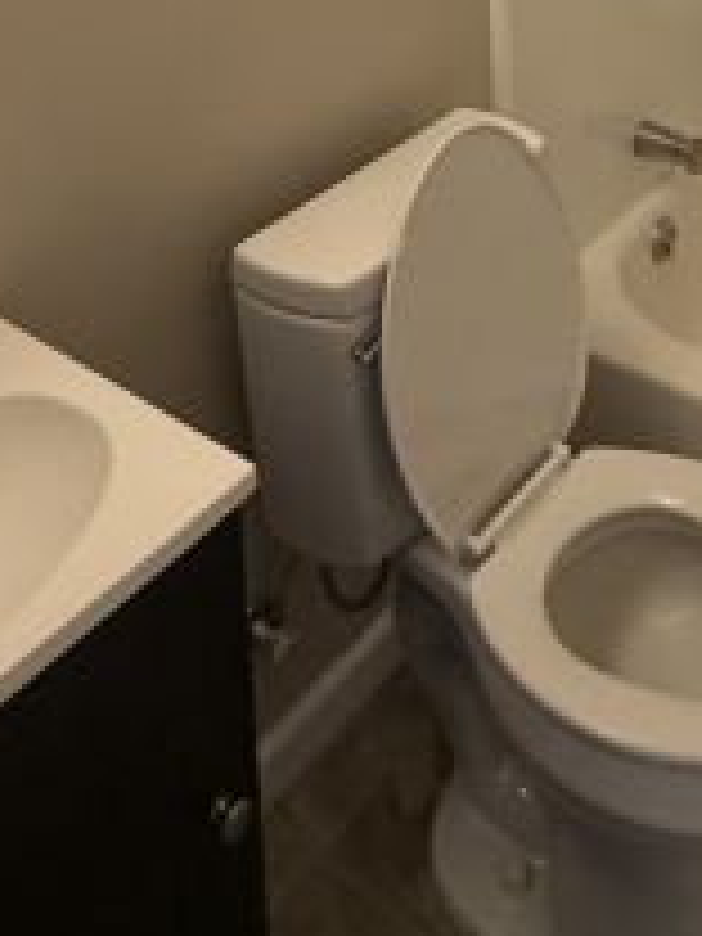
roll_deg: +2.0
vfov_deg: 30.8
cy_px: -340
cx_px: 644
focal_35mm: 45
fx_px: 1217
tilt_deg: -3.3
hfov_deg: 30.6
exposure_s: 1/120
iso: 250
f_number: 2.2
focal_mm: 2.22
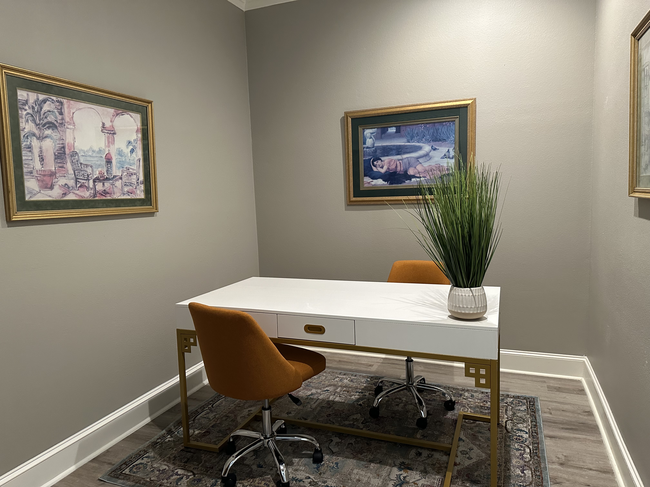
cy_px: 244
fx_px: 451
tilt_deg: -6.6
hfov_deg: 71.6
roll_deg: +1.8
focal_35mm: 24
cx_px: 325
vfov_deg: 56.8
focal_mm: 6.86
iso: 500
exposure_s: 1/60
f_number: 1.78
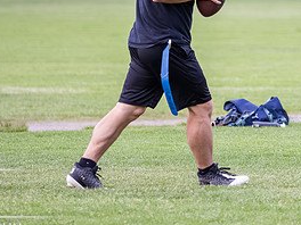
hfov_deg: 3.0
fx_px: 5739
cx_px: 226
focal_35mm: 660
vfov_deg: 2.3
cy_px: 10
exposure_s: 1/1250
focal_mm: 150
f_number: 2.8
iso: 2500
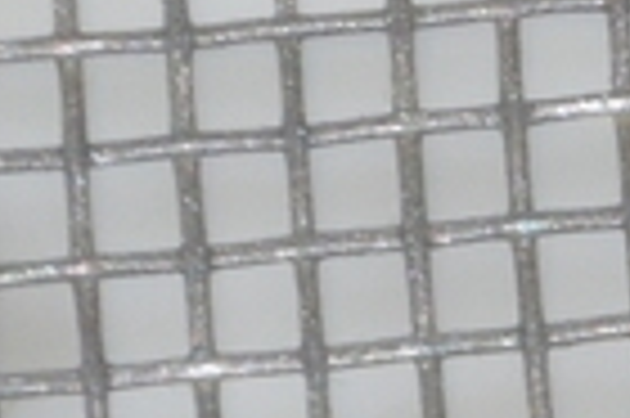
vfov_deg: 1.0
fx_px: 25135
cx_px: 1613
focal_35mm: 1438
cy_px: 1191
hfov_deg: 1.4
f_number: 7.1
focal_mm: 140
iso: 320
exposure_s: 1/60
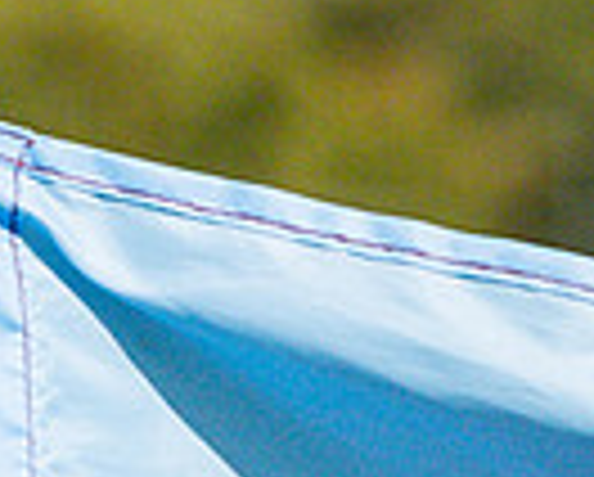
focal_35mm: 609
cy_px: 630
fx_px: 10722
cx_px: 533
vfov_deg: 2.5
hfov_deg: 3.2
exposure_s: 1/12800
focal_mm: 85
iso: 1000
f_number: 4.5
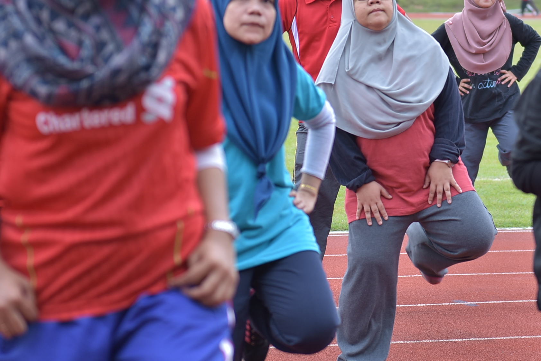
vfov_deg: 7.3
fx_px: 2810
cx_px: 342
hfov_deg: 11.0
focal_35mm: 187
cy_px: 54
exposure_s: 1/200
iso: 100
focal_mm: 70
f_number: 2.8
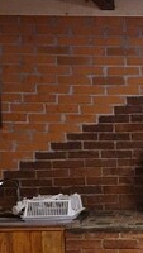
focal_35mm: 128
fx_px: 860
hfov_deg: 9.1
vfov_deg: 16.7
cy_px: 173
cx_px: 261
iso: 640
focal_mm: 5.4
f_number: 1.8
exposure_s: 1/50
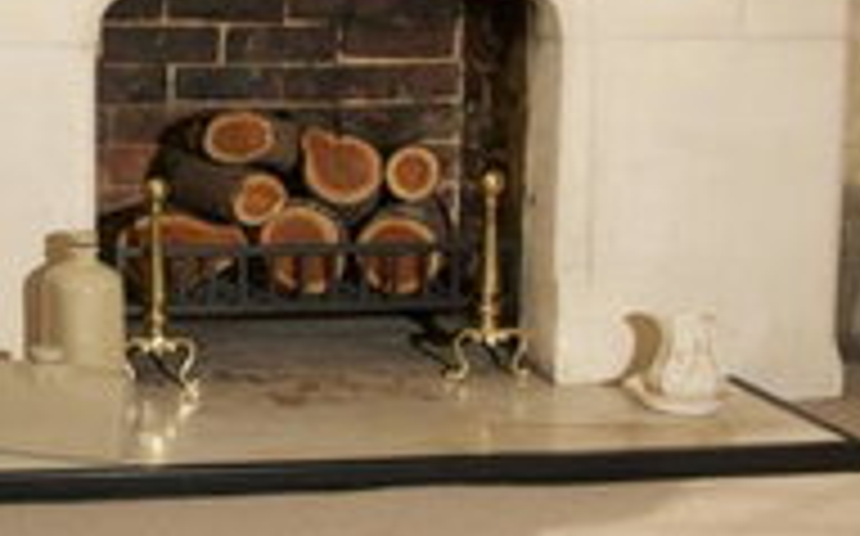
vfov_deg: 19.7
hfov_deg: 28.6
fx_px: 1529
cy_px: 113
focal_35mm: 65
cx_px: -77
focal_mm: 17
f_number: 8
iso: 200
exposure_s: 1/60
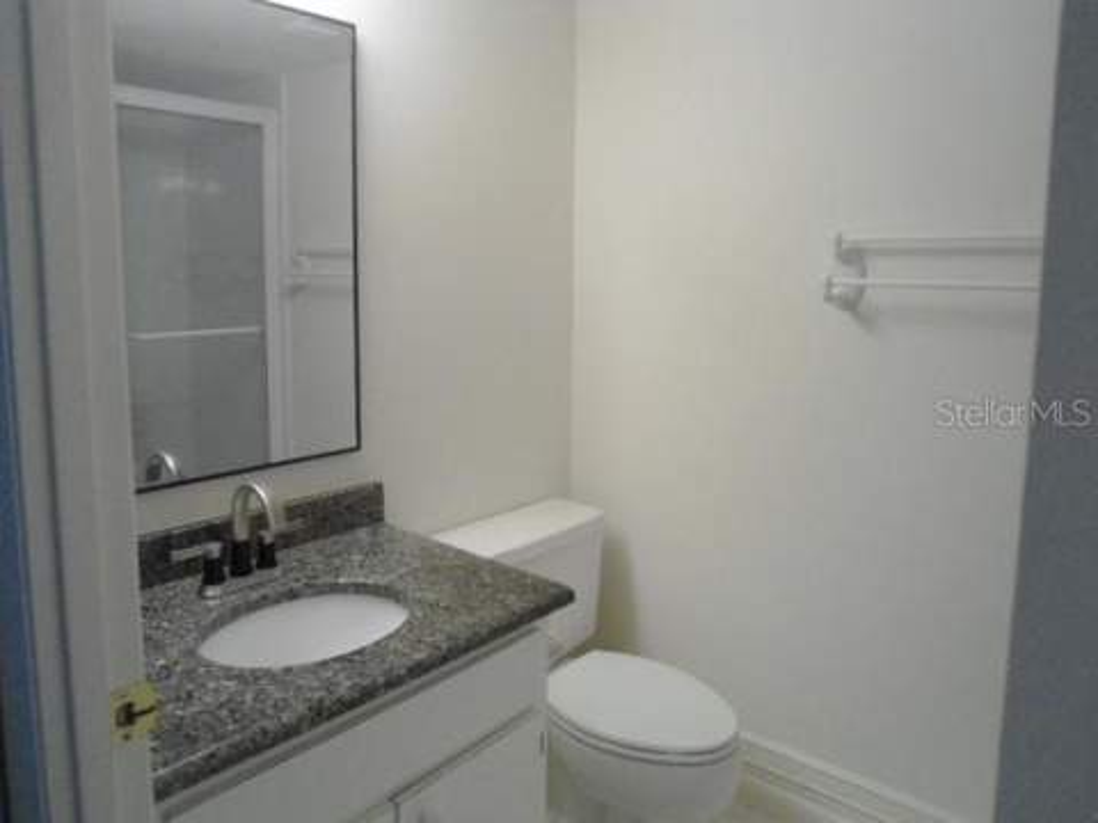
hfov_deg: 67.3
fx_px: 825
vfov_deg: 53.1
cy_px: 412
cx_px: 549
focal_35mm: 26
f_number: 2.8
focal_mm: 4.7
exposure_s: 1/125
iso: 400
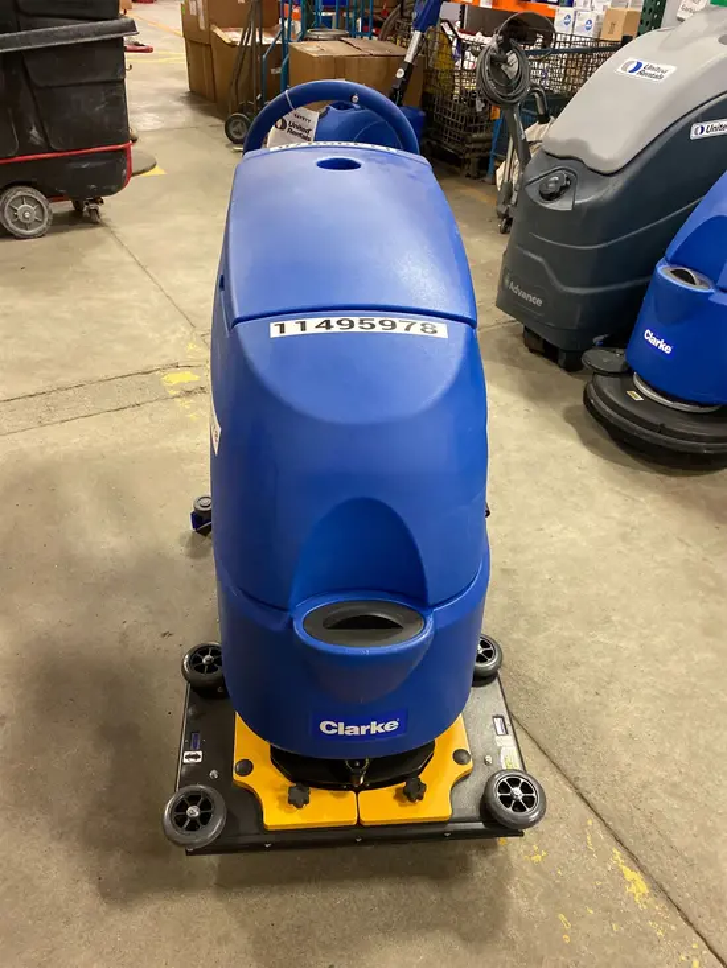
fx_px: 728
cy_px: 484
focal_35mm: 26
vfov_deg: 67.3
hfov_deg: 53.1
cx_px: 364
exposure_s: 1/60
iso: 400
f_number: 1.8
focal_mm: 4.25
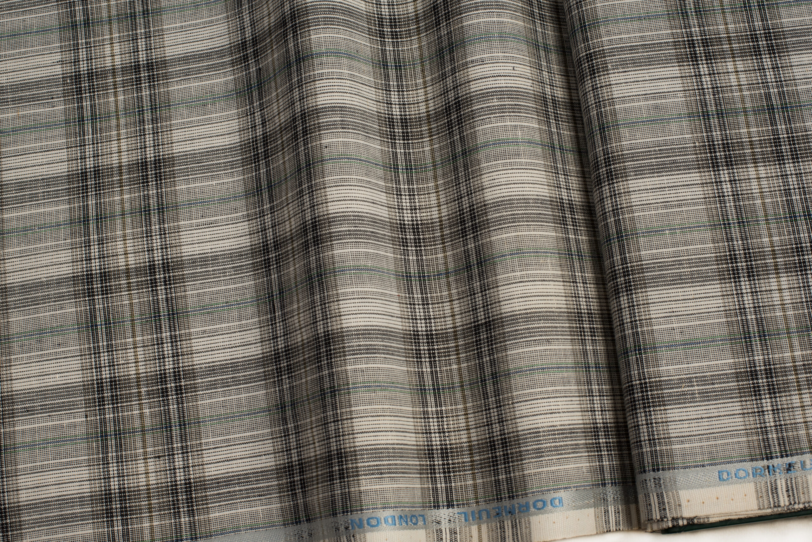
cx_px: 406
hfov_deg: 39.6
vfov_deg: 27.0
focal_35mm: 50
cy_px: 271
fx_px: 1128
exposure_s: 1/100
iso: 100
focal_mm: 50
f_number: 13
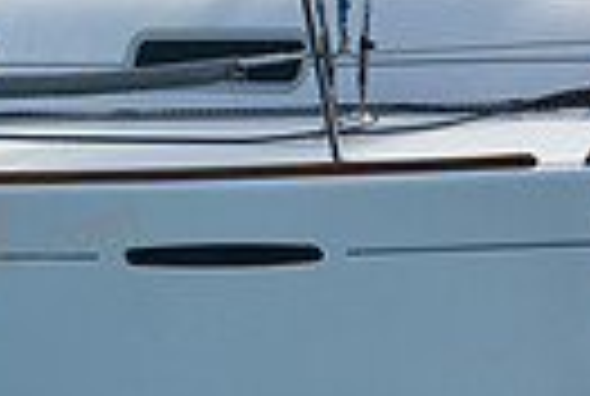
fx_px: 5076
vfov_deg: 4.5
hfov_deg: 6.7
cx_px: 378
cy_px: -11
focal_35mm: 309
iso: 320
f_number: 5.6
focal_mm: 70
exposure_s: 1/640
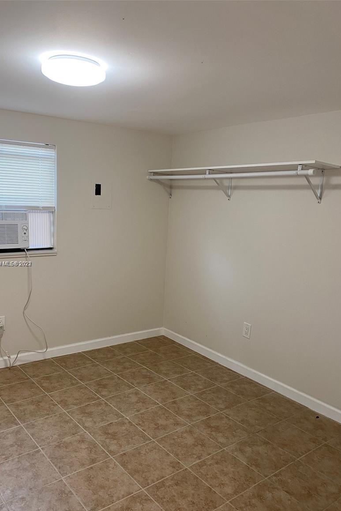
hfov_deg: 46.3
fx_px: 398
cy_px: 264
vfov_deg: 65.5
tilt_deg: -7.4
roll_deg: -3.0
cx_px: 149
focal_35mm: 28
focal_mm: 4.25
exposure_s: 1/60
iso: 100
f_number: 1.8
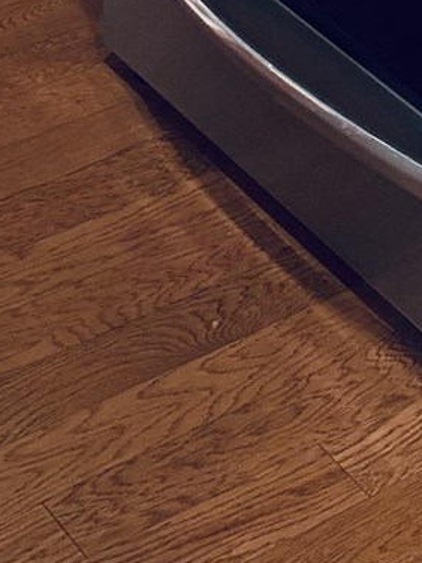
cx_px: 450
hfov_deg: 10.0
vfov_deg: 10.1
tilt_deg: -3.1
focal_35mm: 147
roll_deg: -1.1
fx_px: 2389
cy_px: -1108
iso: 200
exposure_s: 1/120
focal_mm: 6.76
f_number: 1.78
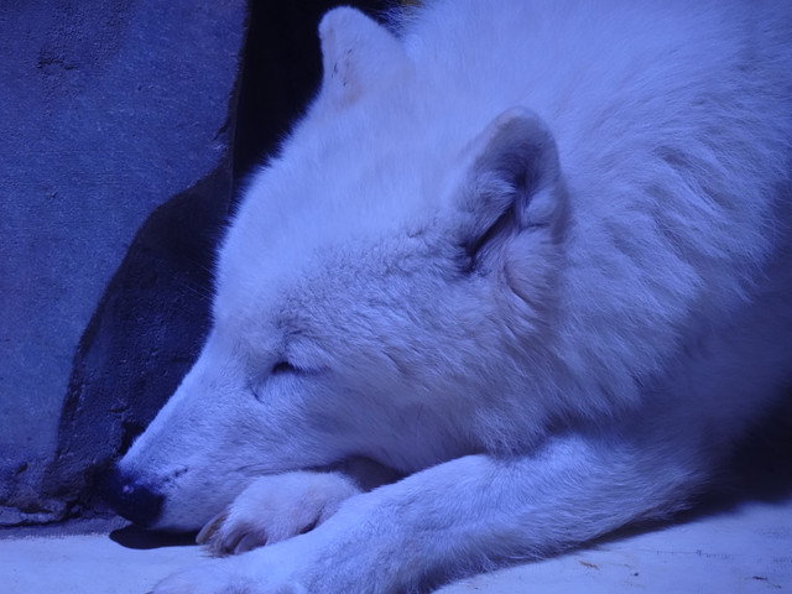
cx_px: 396
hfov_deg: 6.6
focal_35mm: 300
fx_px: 6864
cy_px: 297
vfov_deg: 5.0
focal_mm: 47.98
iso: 800
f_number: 6.3
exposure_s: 1/100
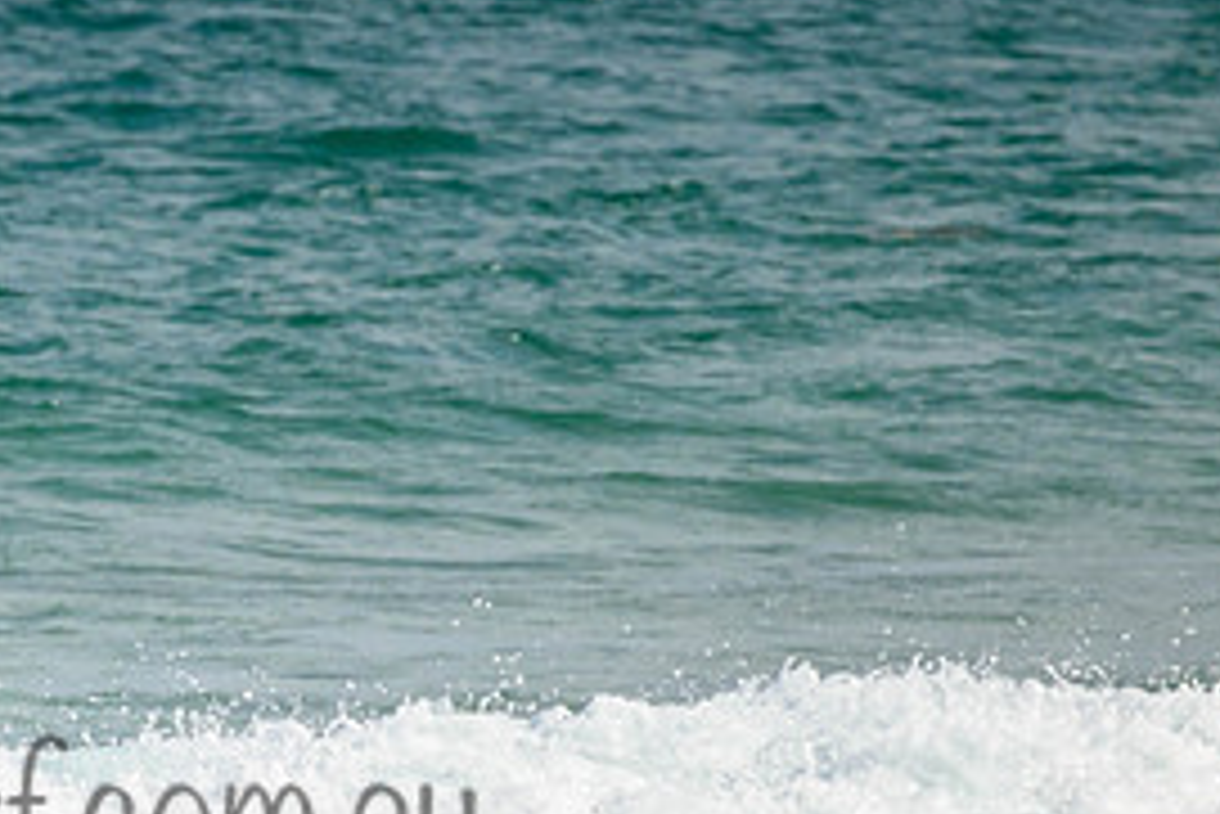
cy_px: 655
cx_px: -167
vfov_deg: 0.7
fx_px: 65438
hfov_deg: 1.1
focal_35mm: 1930
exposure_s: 1/2000
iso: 1100
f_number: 11
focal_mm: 800
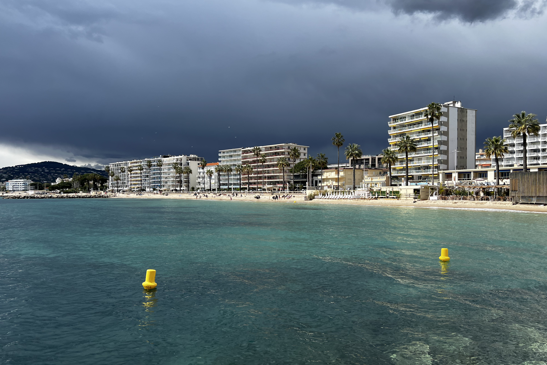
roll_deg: -0.1
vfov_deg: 46.4
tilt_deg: -0.7
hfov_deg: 65.5
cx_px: 271
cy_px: 196
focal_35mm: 28
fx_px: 425
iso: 50
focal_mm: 5.7
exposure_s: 1/5076
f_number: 1.5
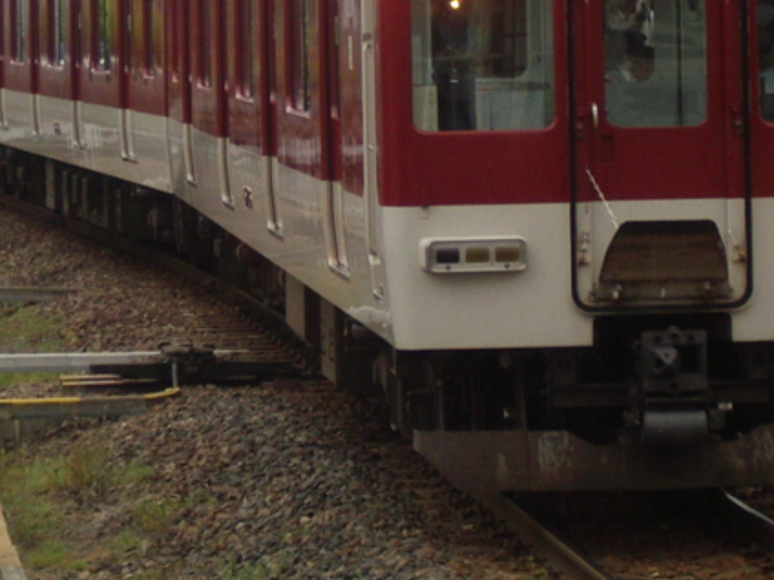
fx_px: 4807
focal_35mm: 215
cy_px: 71
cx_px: 341
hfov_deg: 9.2
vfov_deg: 6.9
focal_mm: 17.4
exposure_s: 1/160
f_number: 5
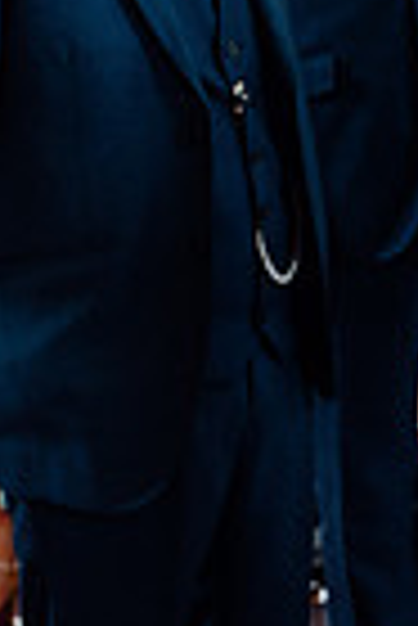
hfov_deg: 9.6
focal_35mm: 129
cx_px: 975
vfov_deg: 15.8
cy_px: 151
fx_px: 2241
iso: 1000
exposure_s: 1/200
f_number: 2.8
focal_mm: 31
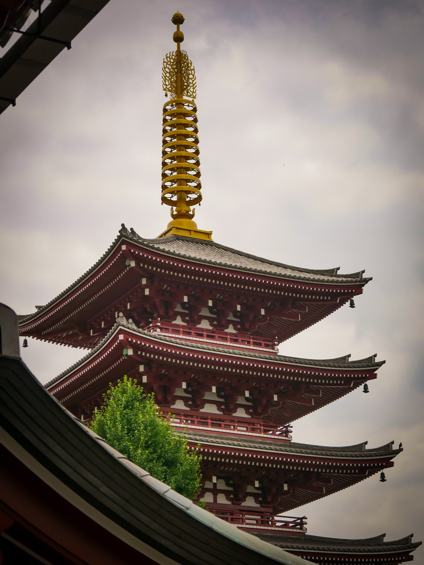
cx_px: 212
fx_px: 1469
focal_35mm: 90
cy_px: 282
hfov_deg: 16.4
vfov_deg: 21.8
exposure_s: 1/4000
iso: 200
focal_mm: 45
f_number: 4
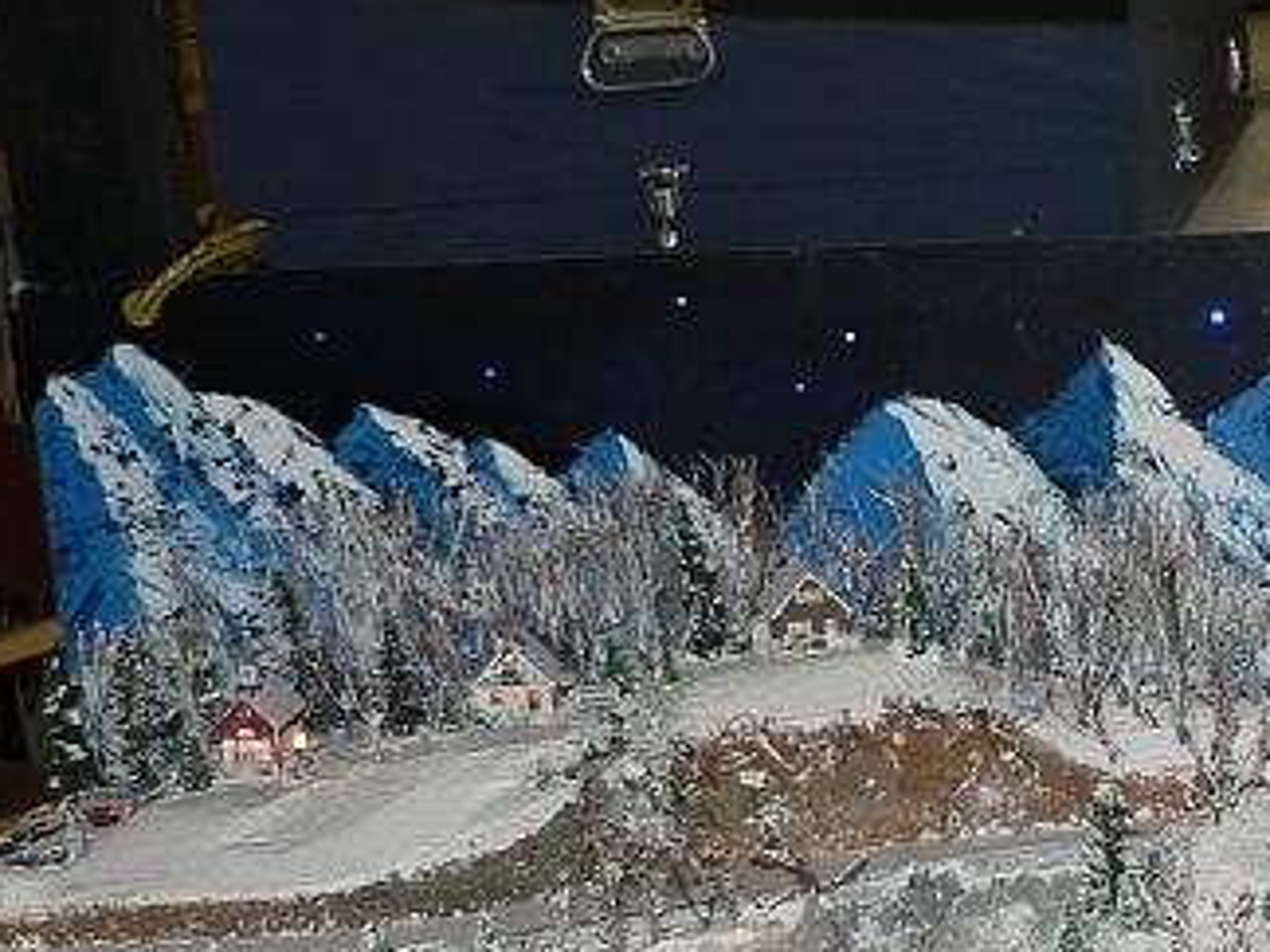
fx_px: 3265
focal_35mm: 89
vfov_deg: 16.5
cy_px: 721
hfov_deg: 21.3
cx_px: 1231
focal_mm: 6
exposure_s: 1/60
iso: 100
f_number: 2.8
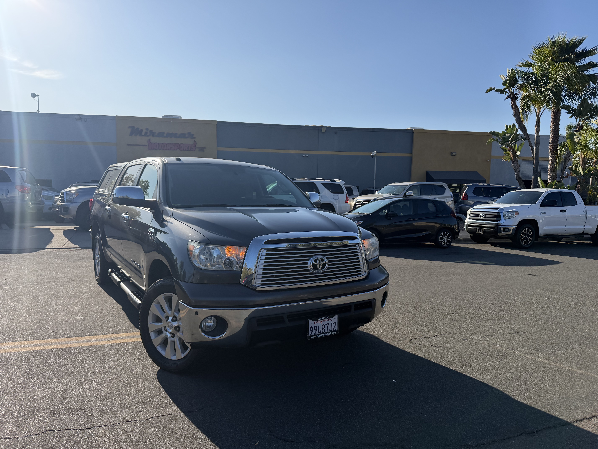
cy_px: 224
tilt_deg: -4.0
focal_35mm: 24
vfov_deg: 56.8
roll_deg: -0.5
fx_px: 415
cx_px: 299
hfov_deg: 71.6
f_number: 1.78
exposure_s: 1/6711
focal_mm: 6.76
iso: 100
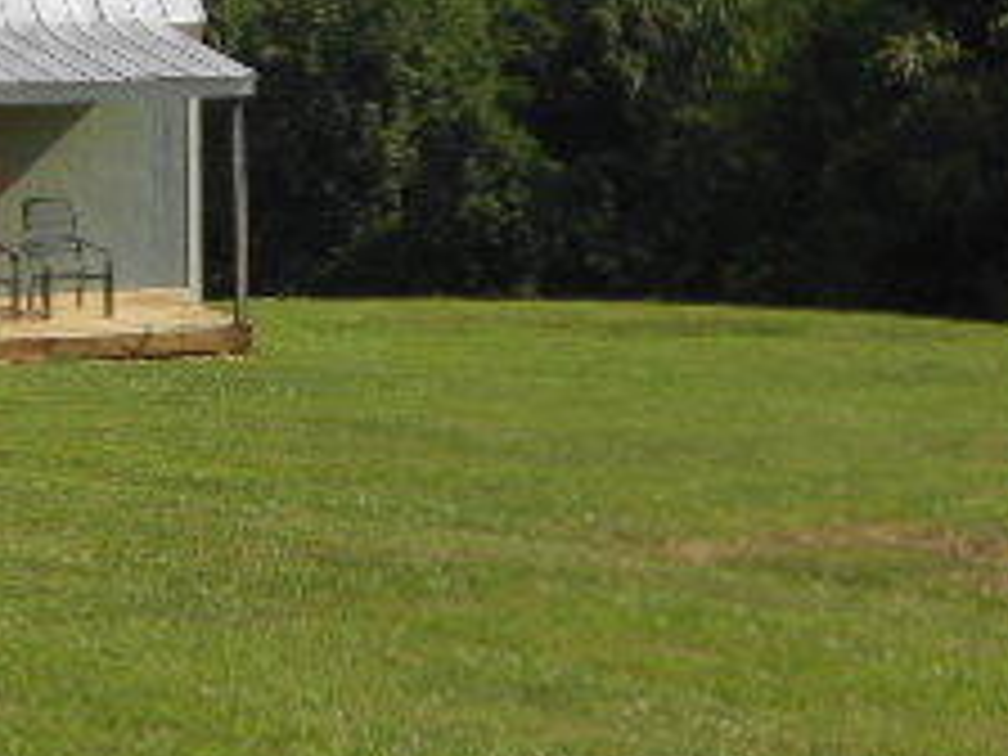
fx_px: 4659
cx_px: -220
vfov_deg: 9.3
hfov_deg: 12.1
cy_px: 135
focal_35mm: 160
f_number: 4.9
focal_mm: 10
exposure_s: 1/640
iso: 80
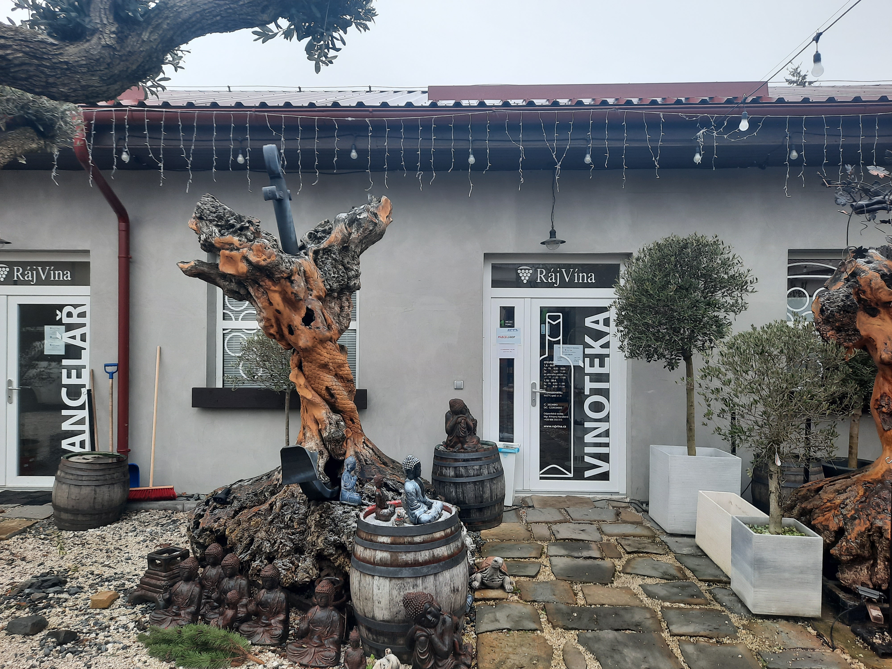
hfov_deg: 69.4
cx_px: 446
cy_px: 334
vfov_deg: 54.9
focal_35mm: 25
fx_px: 644
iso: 40
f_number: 2
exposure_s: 1/50
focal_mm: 4.6
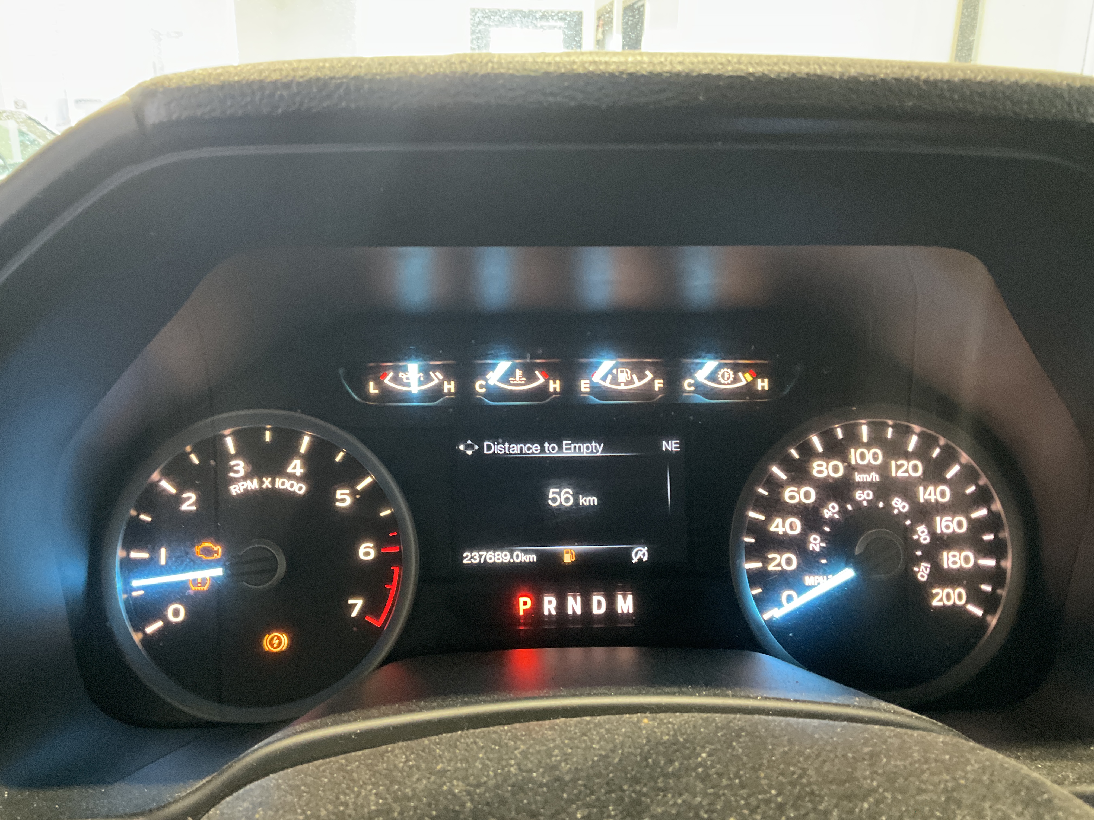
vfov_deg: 48.2
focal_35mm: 29
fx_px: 917
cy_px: 410
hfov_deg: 61.7
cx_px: 547
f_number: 1.8
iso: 500
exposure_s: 1/30
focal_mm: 3
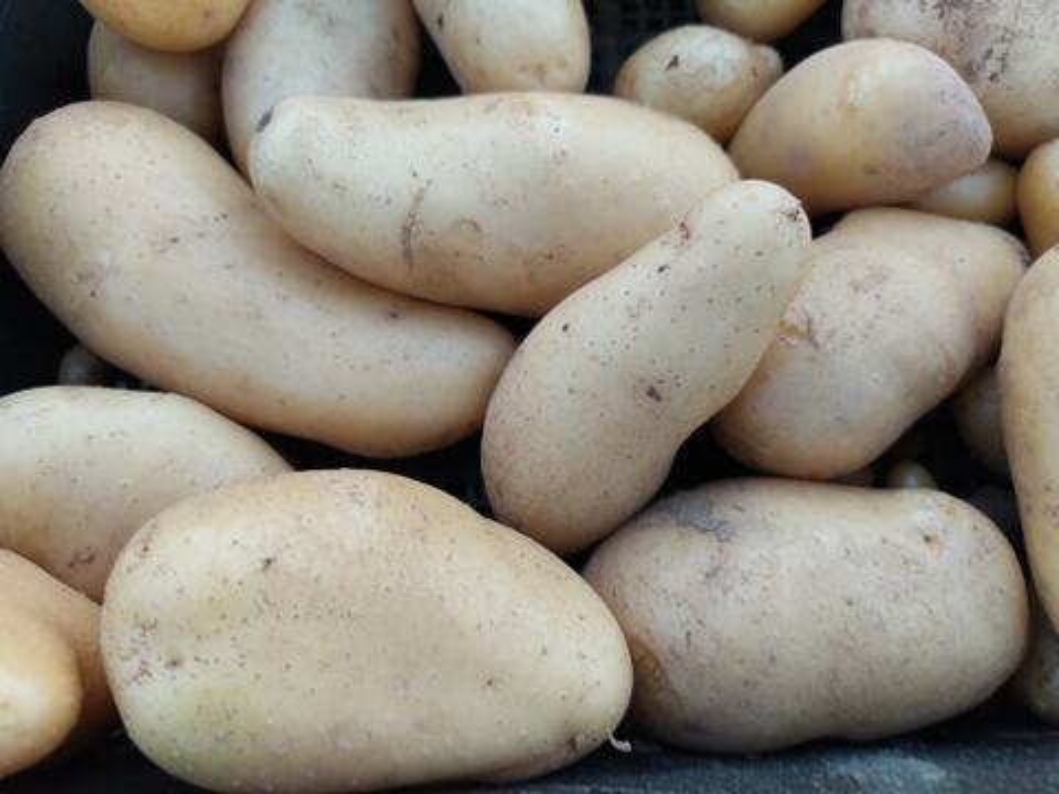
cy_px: 397
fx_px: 795
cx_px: 530
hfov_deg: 67.3
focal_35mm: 26
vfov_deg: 53.1
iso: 109
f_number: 1.79
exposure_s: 1/50
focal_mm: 4.74
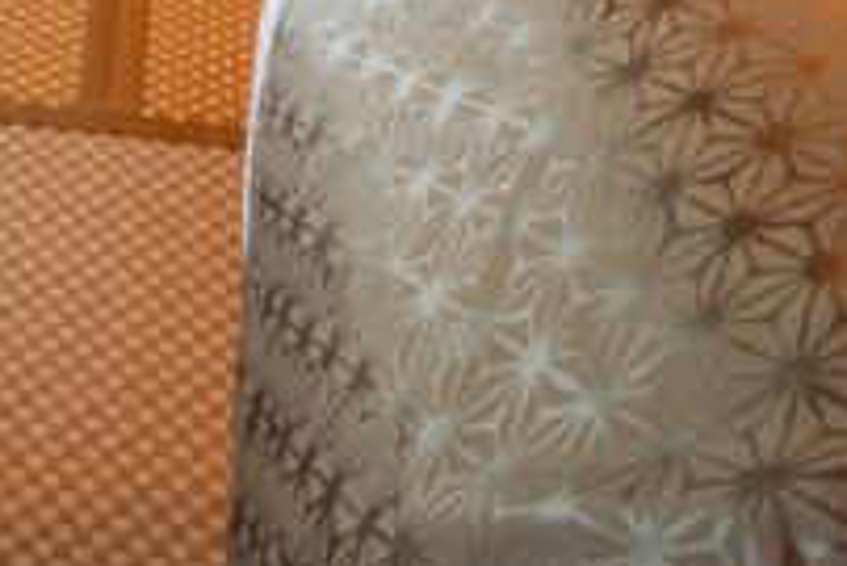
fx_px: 1954
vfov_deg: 11.1
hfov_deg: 22.5
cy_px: -1086
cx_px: -176
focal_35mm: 83
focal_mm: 14
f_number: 14
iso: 100
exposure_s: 1/40
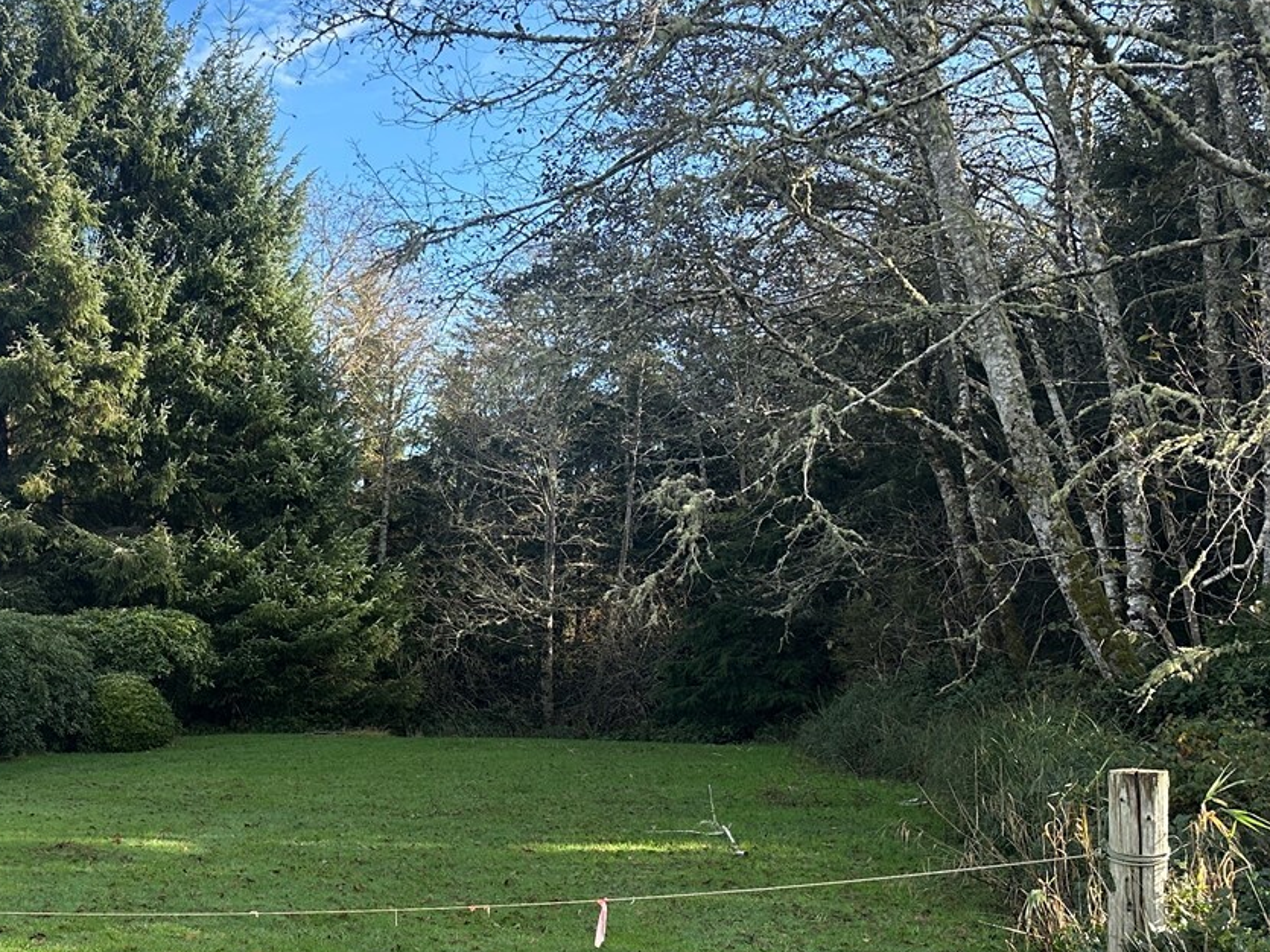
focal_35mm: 46
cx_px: 123
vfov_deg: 31.2
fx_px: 1687
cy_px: 640
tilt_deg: +0.4
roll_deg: +0.4
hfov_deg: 38.4
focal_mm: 6.86
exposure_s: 1/1072
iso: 80
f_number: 1.78
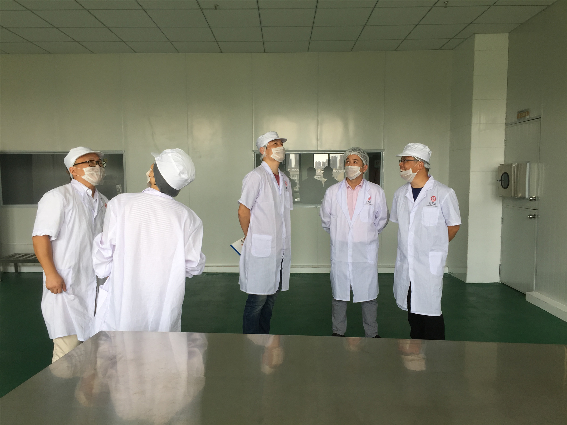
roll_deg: -0.9
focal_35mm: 29
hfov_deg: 61.7
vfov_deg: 48.2
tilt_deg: -3.9
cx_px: 284
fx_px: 475
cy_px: 212
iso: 32
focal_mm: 4.15
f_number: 2.2
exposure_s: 1/121
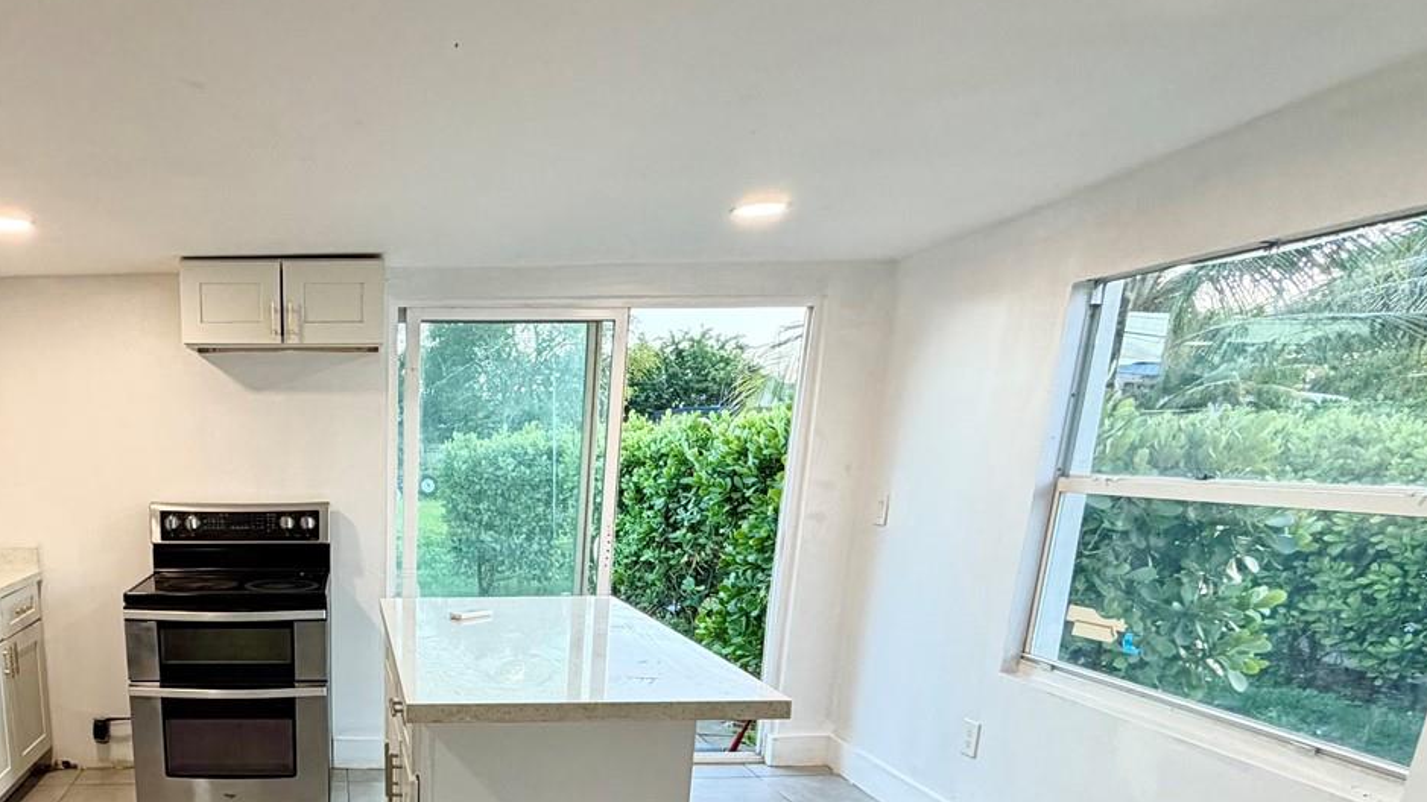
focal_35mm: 26
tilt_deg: -16.3
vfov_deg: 41.0
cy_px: 720
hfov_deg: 67.3
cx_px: 354
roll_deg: -0.7
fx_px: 984
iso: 250
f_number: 2.2
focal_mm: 2.22
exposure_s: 1/120
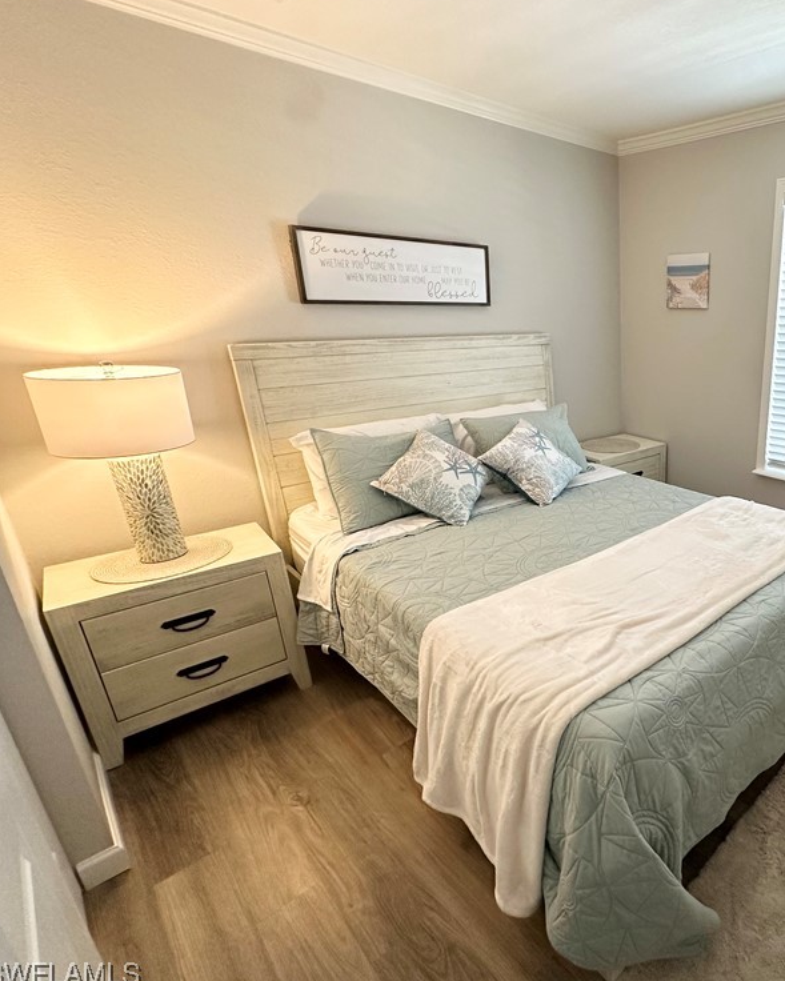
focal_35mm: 19
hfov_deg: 62.9
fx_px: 552
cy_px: 492
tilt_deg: -19.0
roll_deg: -0.8
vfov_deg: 83.3
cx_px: 660
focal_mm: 2.22
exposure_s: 1/60
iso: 200
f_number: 2.2
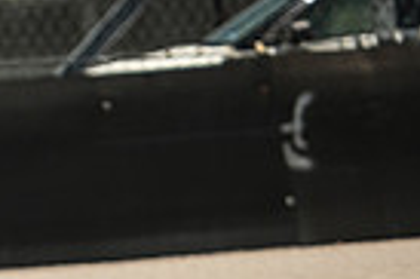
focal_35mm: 1780
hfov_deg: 1.2
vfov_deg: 0.8
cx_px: -368
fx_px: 20742
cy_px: 517
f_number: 3.2
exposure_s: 1/1250
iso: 160
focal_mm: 280
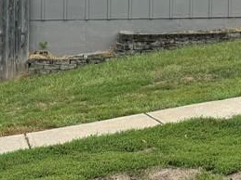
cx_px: 296
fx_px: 661
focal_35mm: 95
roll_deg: -0.5
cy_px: -32
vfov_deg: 15.0
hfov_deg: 19.4
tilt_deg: -0.6
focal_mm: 6.76
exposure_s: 1/2833
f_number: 1.78
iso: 80
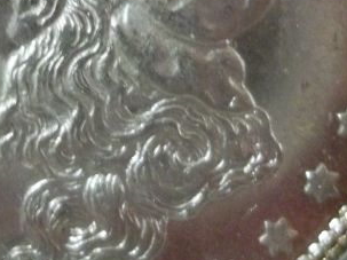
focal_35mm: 119
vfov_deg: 12.2
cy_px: -27
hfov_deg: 16.3
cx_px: 36
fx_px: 1192
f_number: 3.1
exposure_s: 1/8
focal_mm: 6.5
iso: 211
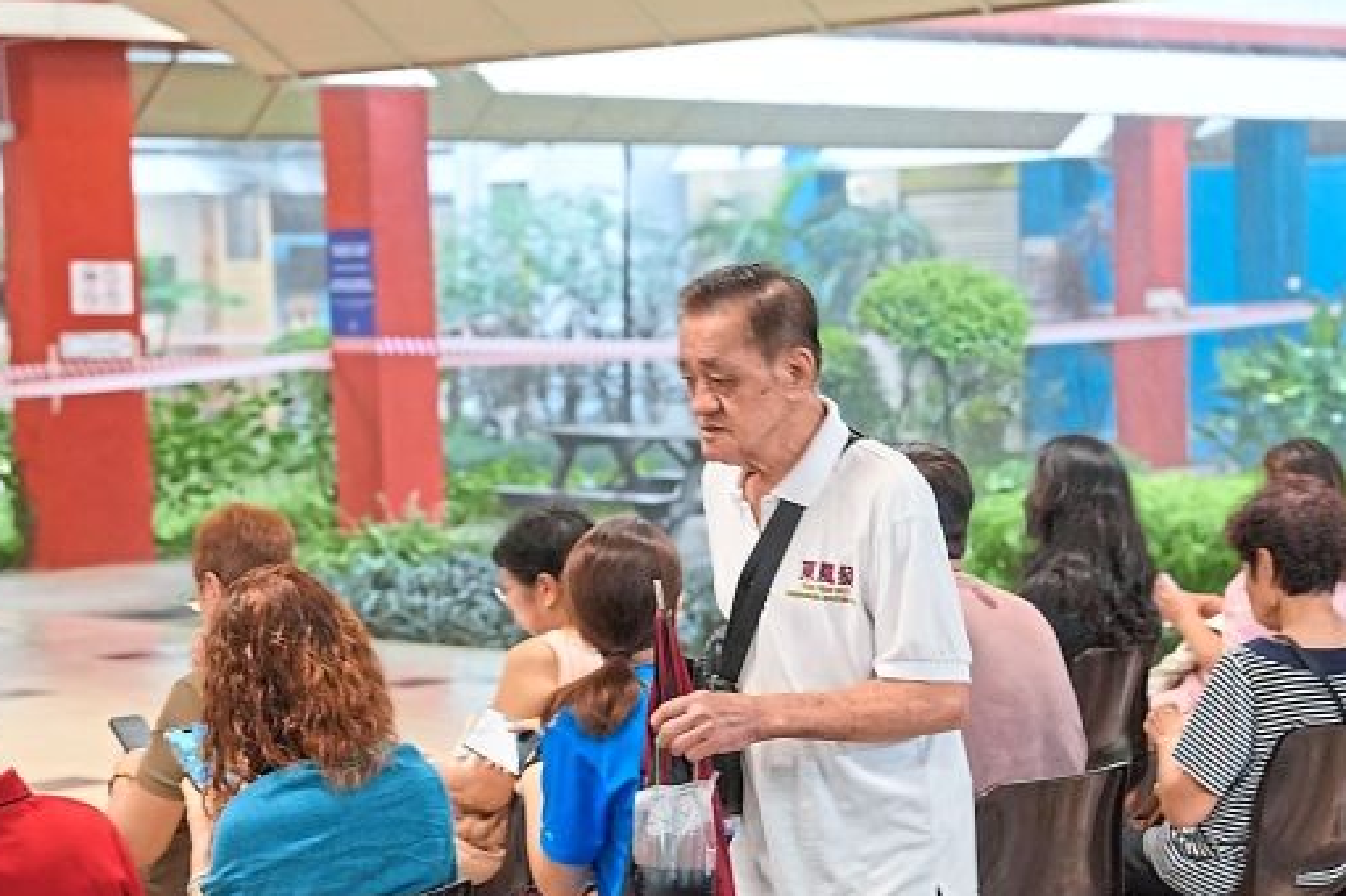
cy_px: 770
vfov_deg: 15.0
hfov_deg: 22.6
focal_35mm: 90
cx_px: 687
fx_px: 3363
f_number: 2.8
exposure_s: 1/80
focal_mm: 46
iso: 800
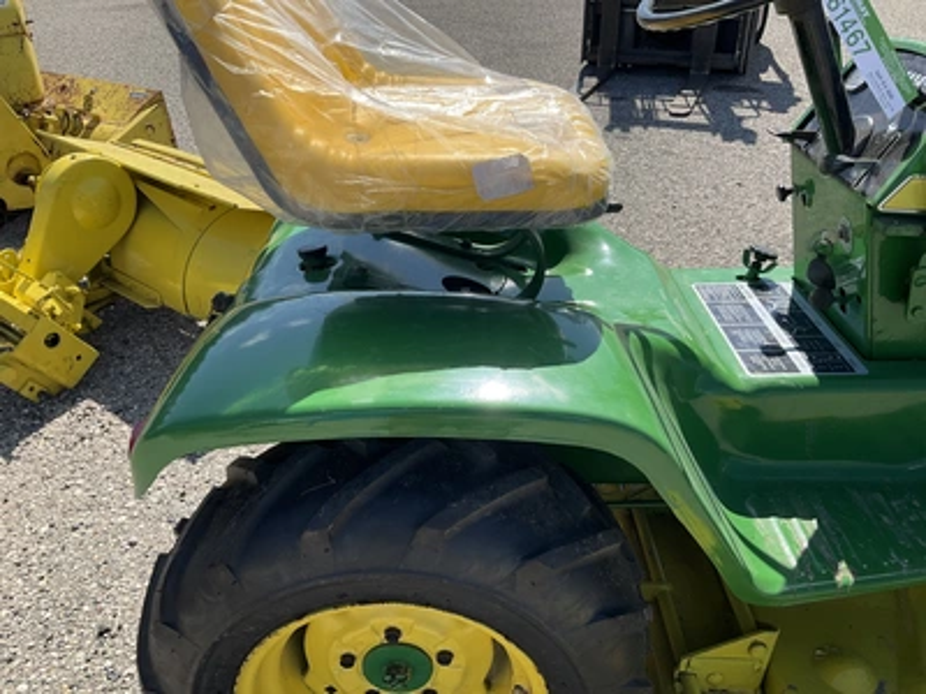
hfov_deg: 61.7
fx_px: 776
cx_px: 463
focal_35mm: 29
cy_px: 347
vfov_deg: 48.2
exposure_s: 1/1577
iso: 25
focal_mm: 3
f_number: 1.8
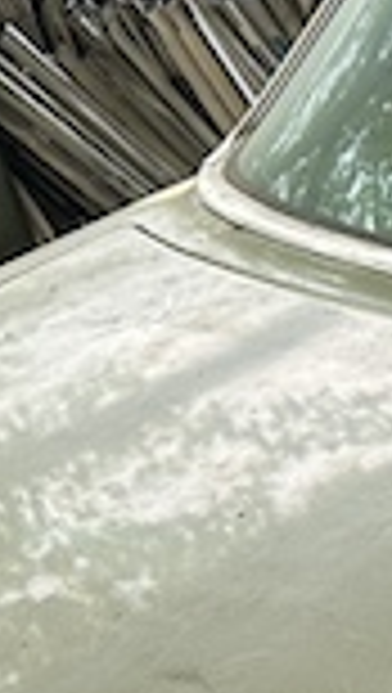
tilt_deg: -27.0
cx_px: 1153
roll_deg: +1.6
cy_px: 598
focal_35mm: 136
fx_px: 2505
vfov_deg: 15.6
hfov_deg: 7.8
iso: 80
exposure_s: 1/121
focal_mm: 6.86
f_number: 1.78
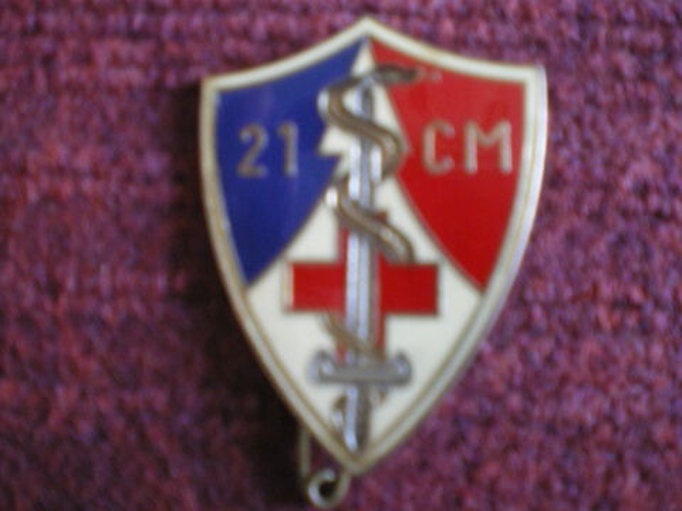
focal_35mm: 38
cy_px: 256
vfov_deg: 37.7
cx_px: 341
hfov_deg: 49.0
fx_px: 749
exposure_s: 1/4
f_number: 3.1
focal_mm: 6.3
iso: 400
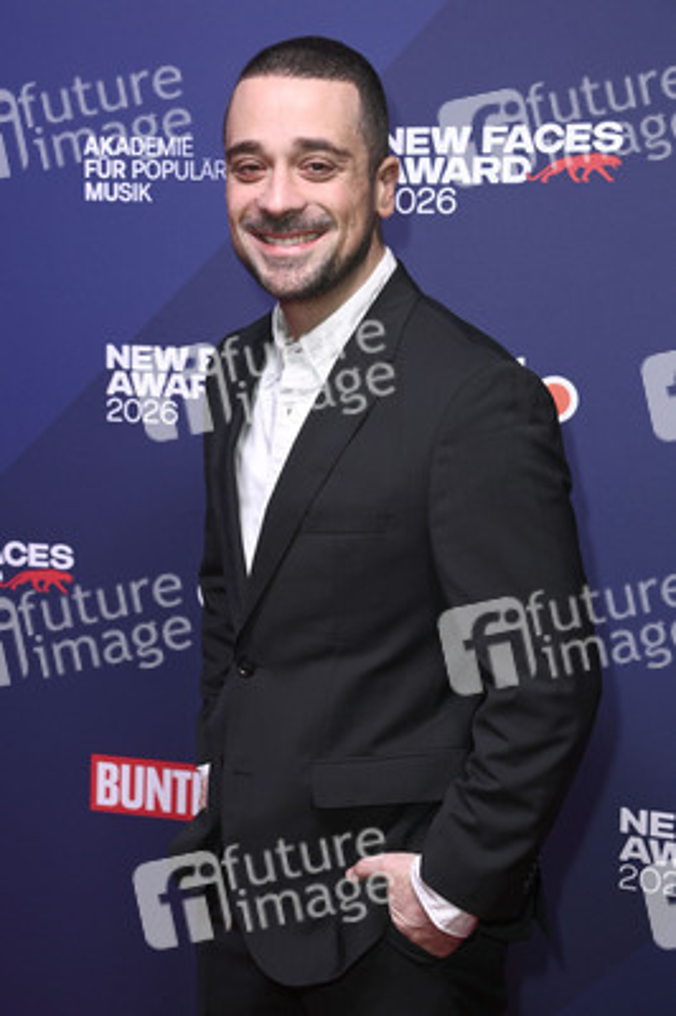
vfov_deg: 32.4
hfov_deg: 21.9
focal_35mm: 62
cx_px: 338
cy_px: 508
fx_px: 1749
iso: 1000
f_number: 5.6
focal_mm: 62
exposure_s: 1/250
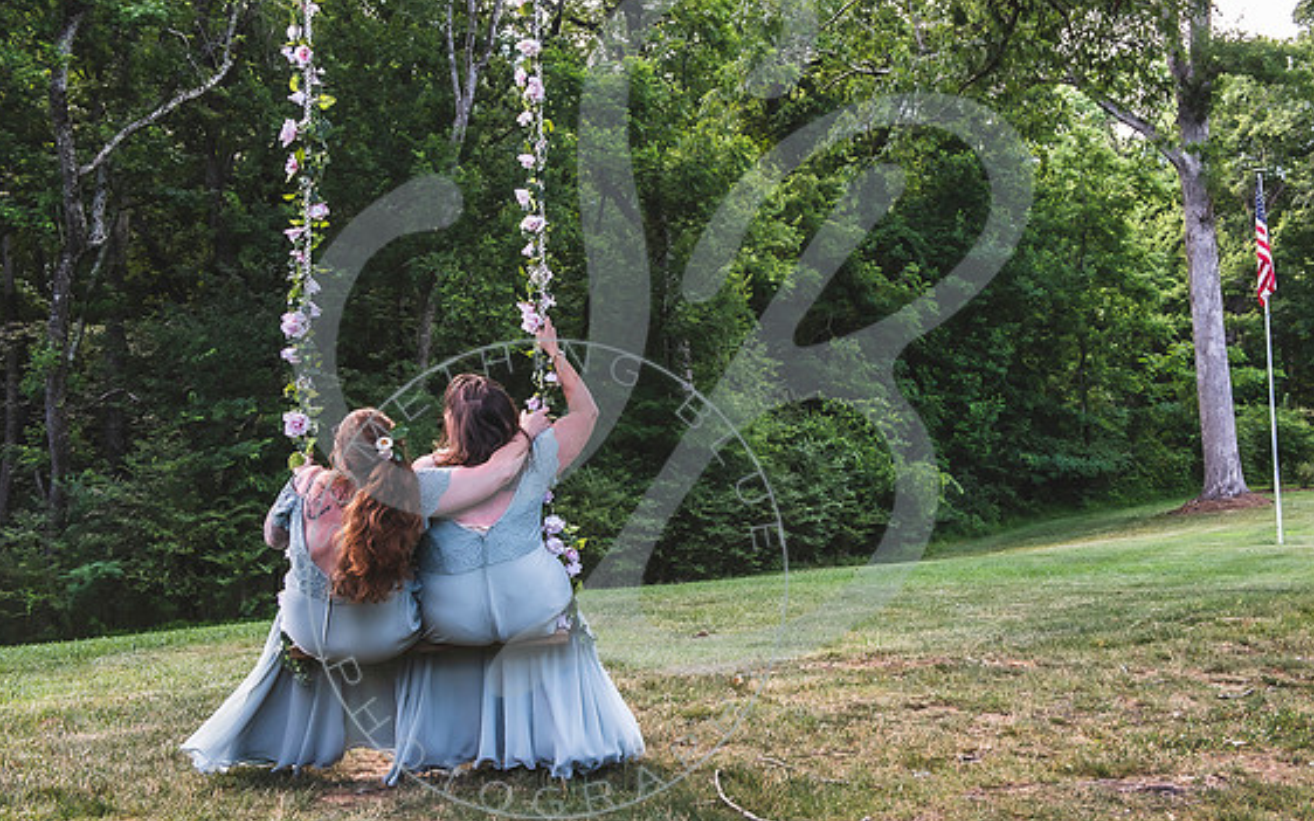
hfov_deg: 49.3
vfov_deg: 32.0
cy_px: 382
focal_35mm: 40
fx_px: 1432
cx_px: 664
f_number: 7.1
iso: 640
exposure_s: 1/250
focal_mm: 38
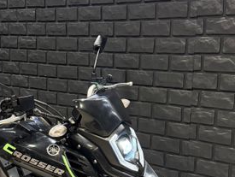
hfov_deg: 45.7
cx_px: 108
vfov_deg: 34.8
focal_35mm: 41
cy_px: 122
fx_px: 279
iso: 640
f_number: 1.78
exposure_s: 1/60
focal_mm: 6.76
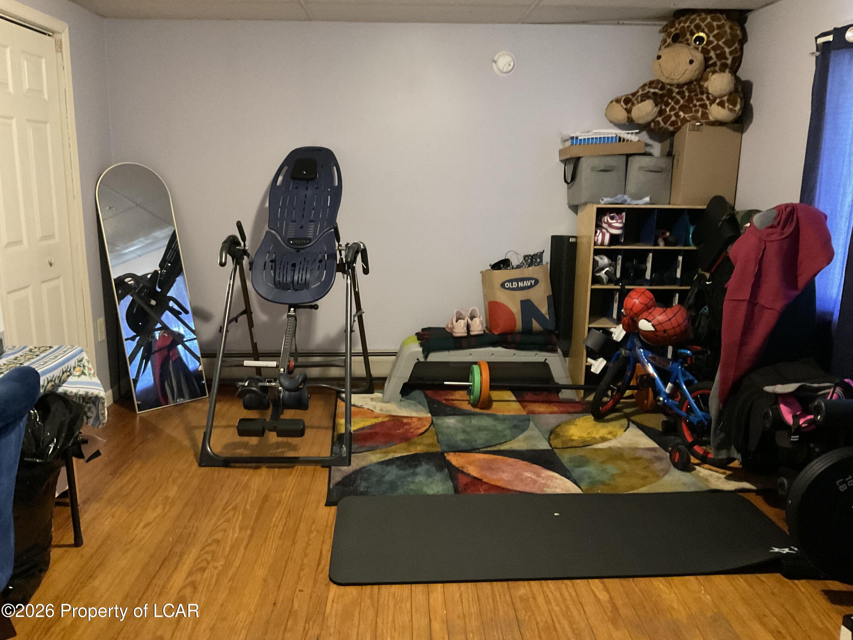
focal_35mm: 29
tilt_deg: -12.3
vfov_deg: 48.2
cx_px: 426
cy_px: 320
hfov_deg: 61.7
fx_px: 715
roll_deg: -1.0
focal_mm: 3
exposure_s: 1/24
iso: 500
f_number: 1.8
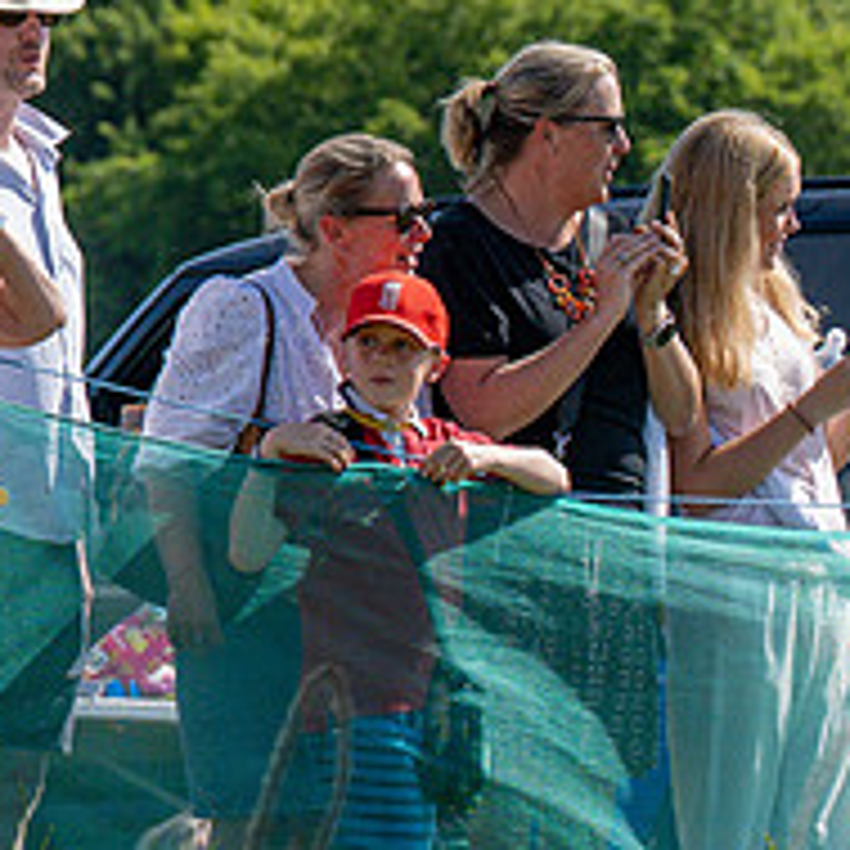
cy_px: 938
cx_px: 980
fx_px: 14529
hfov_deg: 3.3
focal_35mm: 523
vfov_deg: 3.3
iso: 400
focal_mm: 100
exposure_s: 1/2000
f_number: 5
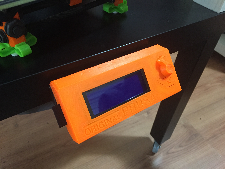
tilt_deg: -44.3
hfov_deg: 61.7
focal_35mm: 29
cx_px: 112
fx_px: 188
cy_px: 84
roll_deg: -3.6
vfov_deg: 48.2
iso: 250
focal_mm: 4.15
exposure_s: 1/20
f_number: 2.2
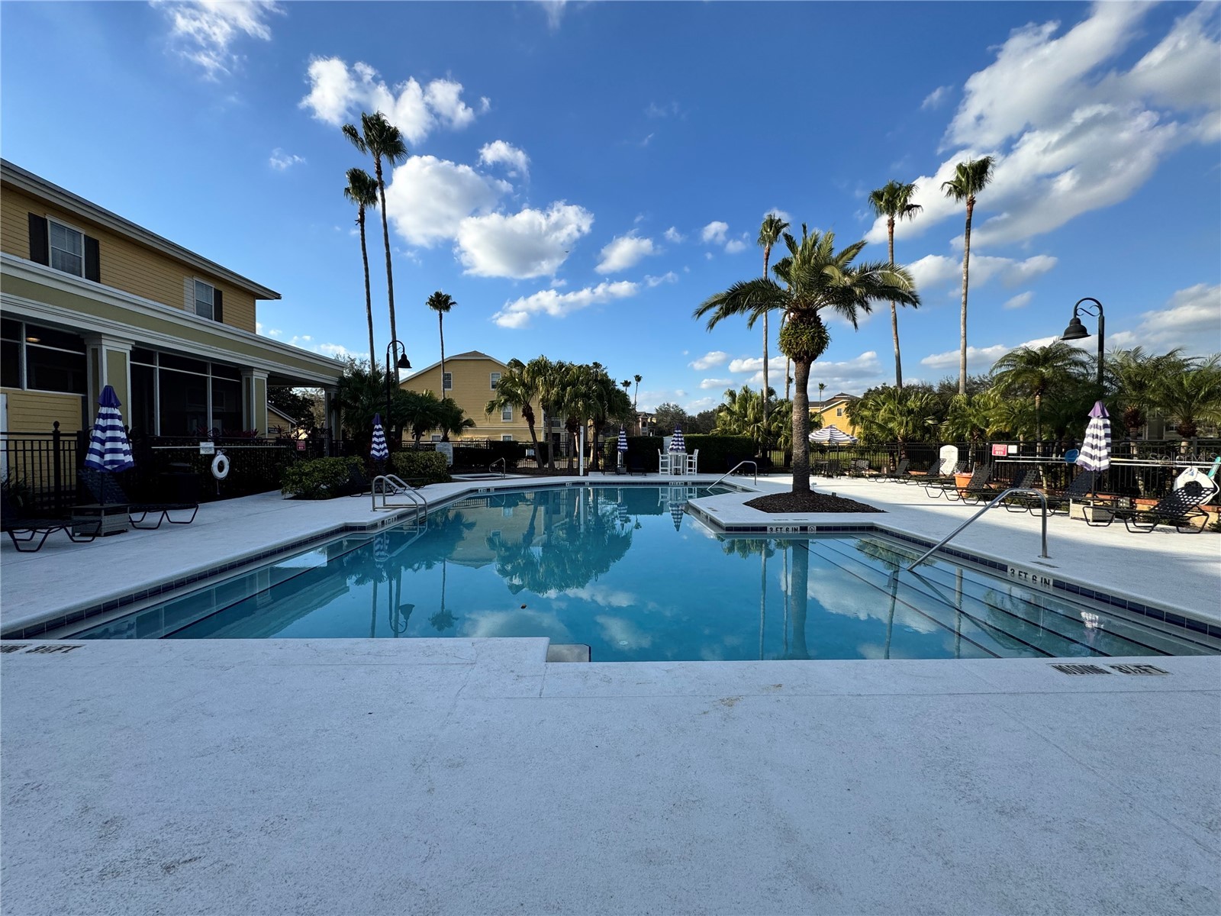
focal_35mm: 14
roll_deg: -0.6
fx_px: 494
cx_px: 610
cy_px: 458
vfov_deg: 85.7
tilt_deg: -1.9
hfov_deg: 102.1
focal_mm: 2.22
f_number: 2.2
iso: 50
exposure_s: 1/1536
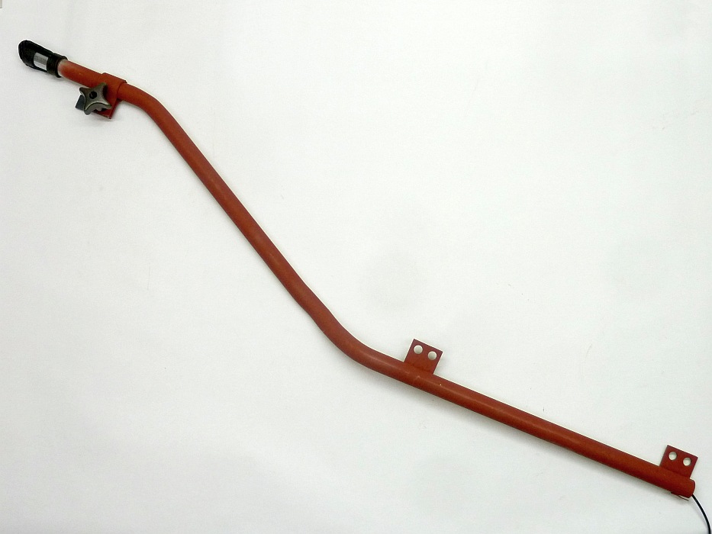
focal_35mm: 32
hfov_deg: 56.8
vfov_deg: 44.2
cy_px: 267
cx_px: 356
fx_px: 658
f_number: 3.5
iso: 320
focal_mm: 5.3
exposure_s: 1/30
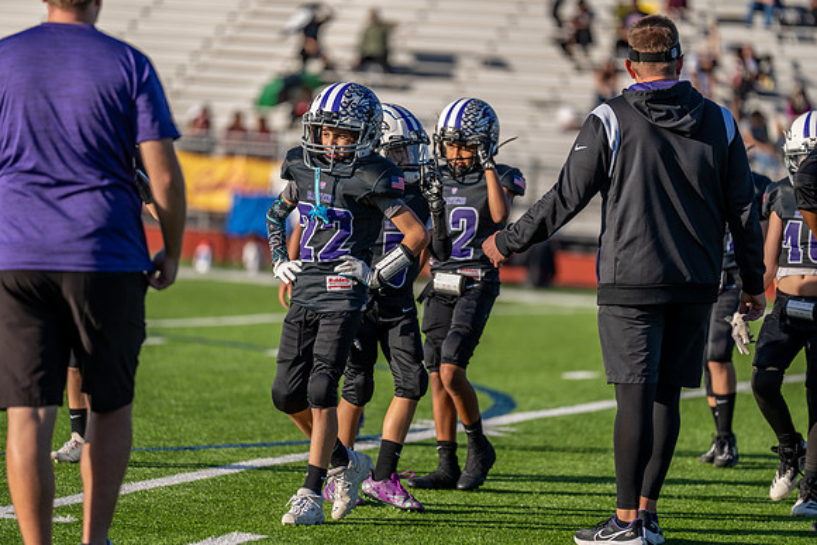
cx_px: 408
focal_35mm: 200
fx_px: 4540
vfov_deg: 6.9
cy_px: 272
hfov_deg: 10.3
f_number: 2.8
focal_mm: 200
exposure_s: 1/1250
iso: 100
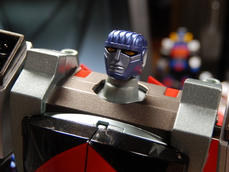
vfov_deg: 21.6
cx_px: 115
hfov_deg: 28.6
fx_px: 450
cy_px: 87
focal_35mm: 68
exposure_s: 1/15
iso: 400
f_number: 4.8
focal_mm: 12
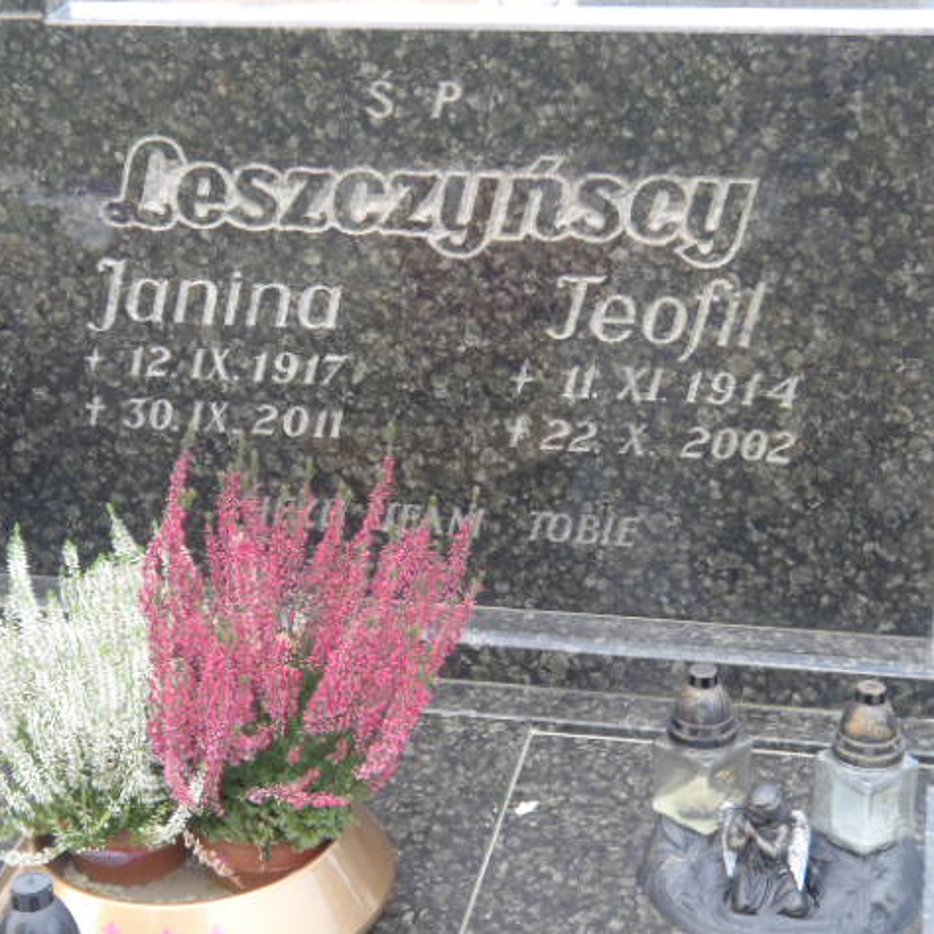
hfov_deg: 25.3
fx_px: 2076
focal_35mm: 68
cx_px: 367
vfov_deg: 25.4
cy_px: 467
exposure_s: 1/50
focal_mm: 10.34
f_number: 4.5
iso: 160
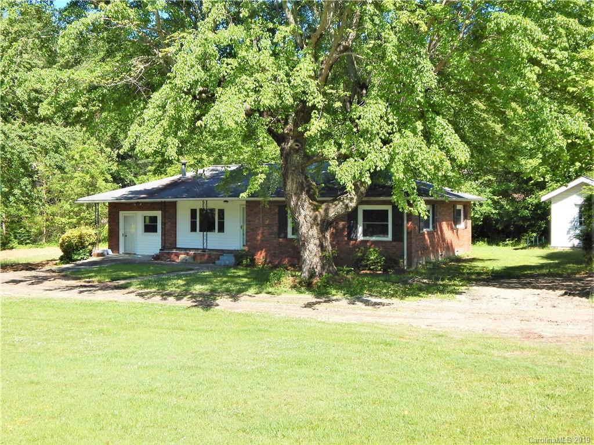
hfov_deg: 49.0
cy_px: 222
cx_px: 297
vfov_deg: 37.7
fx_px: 652
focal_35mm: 38
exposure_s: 1/640
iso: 125
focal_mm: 6.8
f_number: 3.4
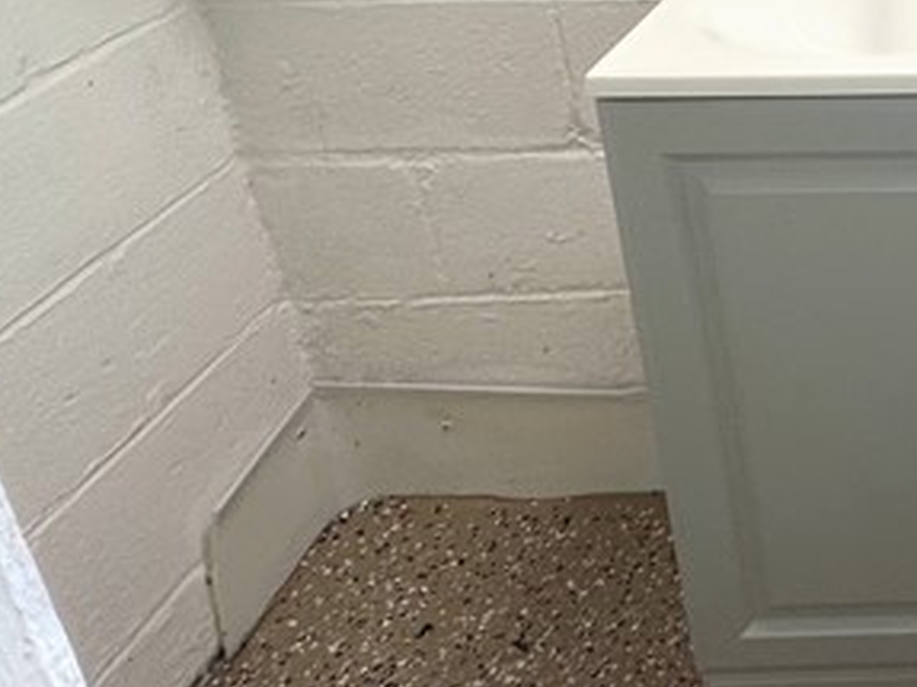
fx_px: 1324
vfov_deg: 26.6
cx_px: 1281
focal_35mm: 50
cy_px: -80
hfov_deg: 28.7
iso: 80
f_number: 2.2
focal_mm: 2.22
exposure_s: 1/120
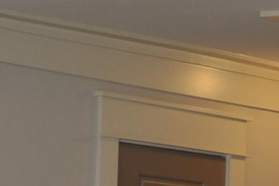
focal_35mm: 241
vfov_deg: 5.5
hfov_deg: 8.0
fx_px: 1865
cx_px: 637
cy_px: 426
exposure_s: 1/100
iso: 200
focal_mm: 21
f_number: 3.8
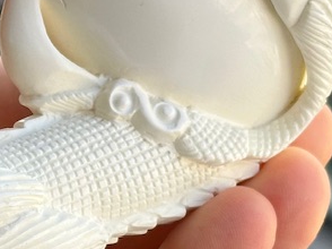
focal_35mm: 209
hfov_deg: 9.3
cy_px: 140
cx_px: -108
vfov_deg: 7.1
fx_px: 2003
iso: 64
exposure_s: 1/508
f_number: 1.78
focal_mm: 6.86
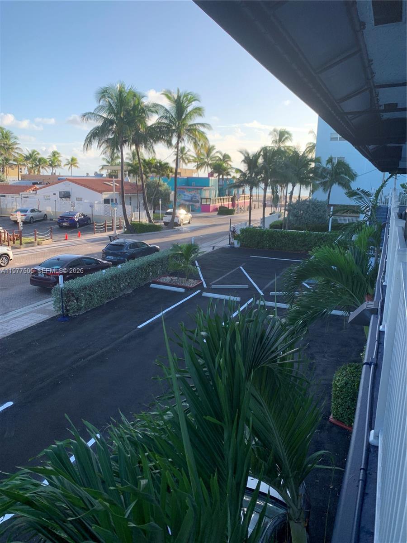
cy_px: 272
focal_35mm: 26
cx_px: 204
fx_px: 408
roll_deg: -0.1
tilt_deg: -12.2
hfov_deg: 53.1
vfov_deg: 67.3
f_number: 1.8
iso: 25
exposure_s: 1/678
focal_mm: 4.25
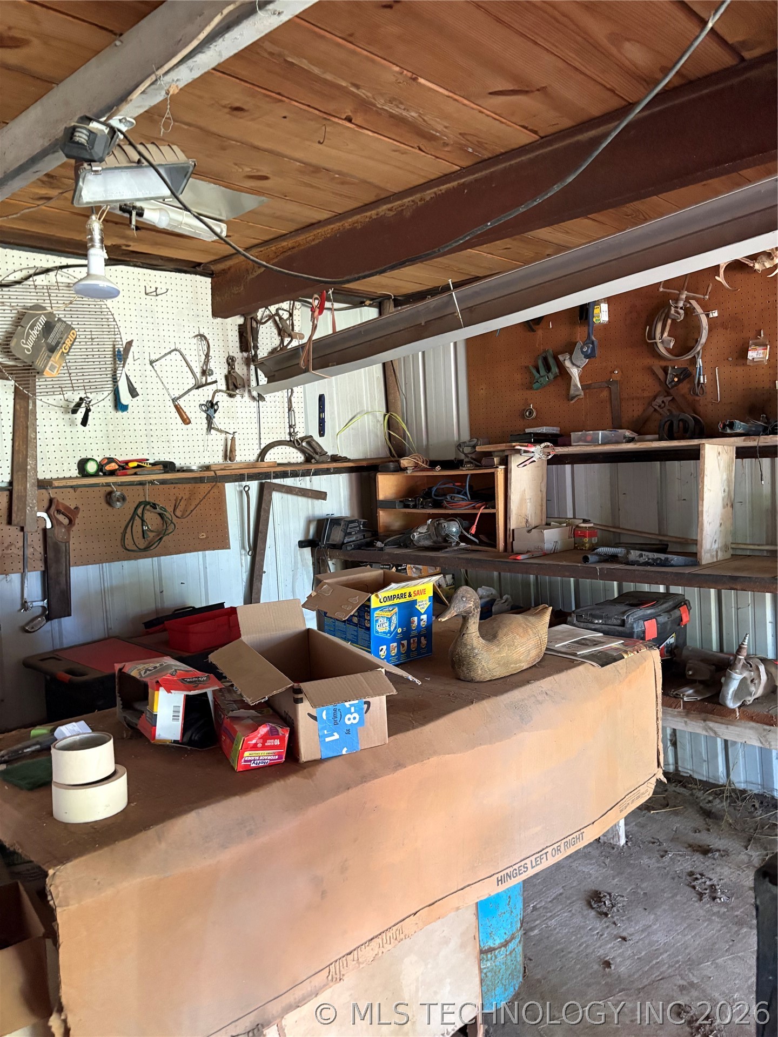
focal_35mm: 26
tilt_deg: -0.6
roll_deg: +1.4
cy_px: 518
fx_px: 779
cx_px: 389
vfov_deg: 67.3
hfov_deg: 53.1
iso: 500
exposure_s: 1/48
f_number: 1.6
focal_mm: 5.96
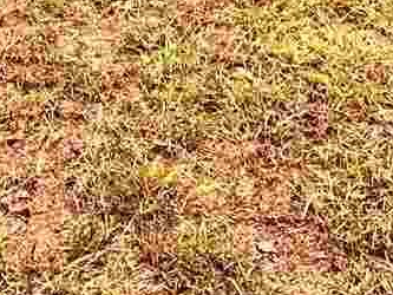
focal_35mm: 86
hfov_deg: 22.7
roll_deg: -0.7
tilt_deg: -0.7
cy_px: -427
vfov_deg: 12.9
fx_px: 977
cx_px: 215
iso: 160
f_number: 2.2
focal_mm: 2.22
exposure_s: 1/99
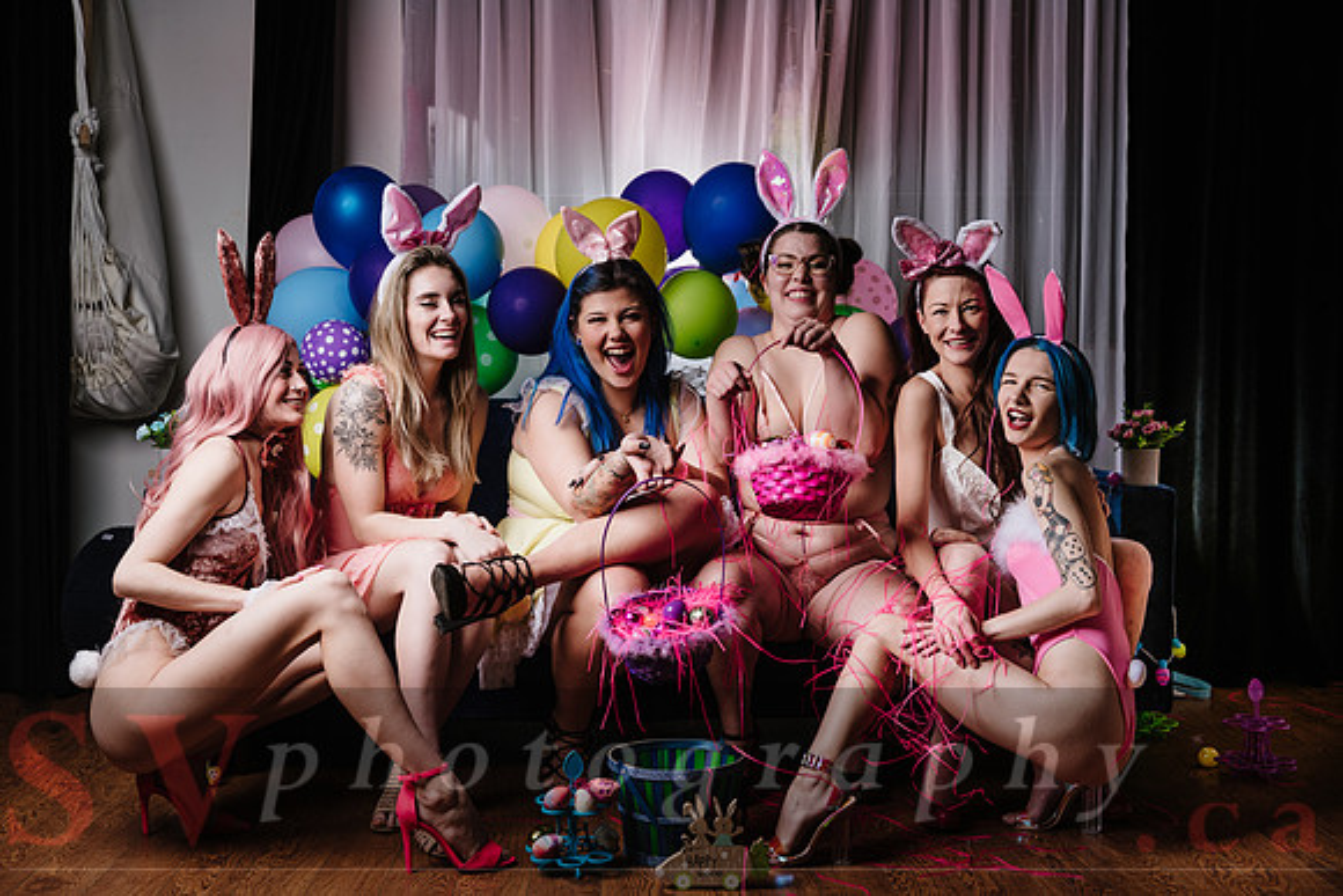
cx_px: 612
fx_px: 1565
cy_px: 483
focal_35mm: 42
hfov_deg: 46.4
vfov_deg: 31.9
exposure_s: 1/200
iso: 64
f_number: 4.5
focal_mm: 38
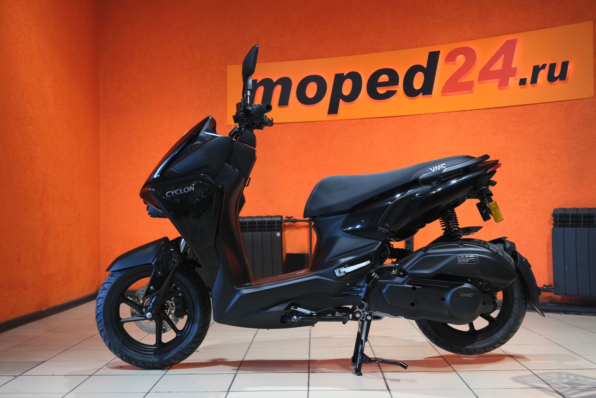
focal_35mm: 41
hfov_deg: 47.4
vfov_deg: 32.6
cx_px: 298
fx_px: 679
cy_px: 199
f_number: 4
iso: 1600
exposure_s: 1/100
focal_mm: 27.5
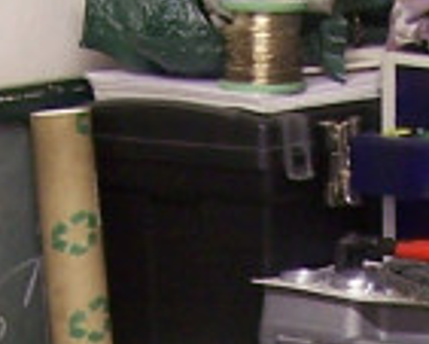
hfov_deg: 7.2
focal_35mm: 269
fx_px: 3418
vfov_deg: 5.5
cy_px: 916
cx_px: 307
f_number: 2.8
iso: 80
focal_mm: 6.3
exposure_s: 1/4
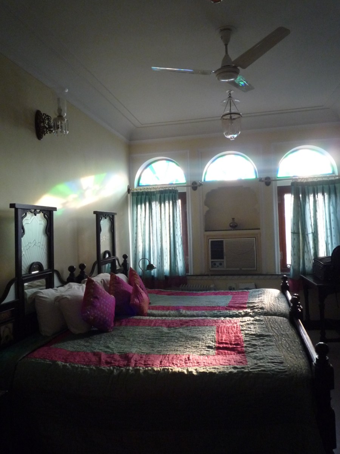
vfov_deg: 69.4
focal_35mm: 25
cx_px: 170
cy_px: 227
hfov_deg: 54.9
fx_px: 327
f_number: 2.8
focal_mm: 4.4
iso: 320
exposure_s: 1/30
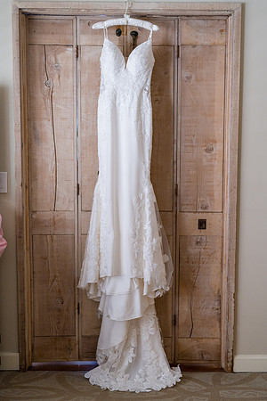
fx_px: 556
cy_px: 200
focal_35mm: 50
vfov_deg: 39.6
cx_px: 134
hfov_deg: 27.0
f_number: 2.2
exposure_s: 1/200
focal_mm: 50
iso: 800
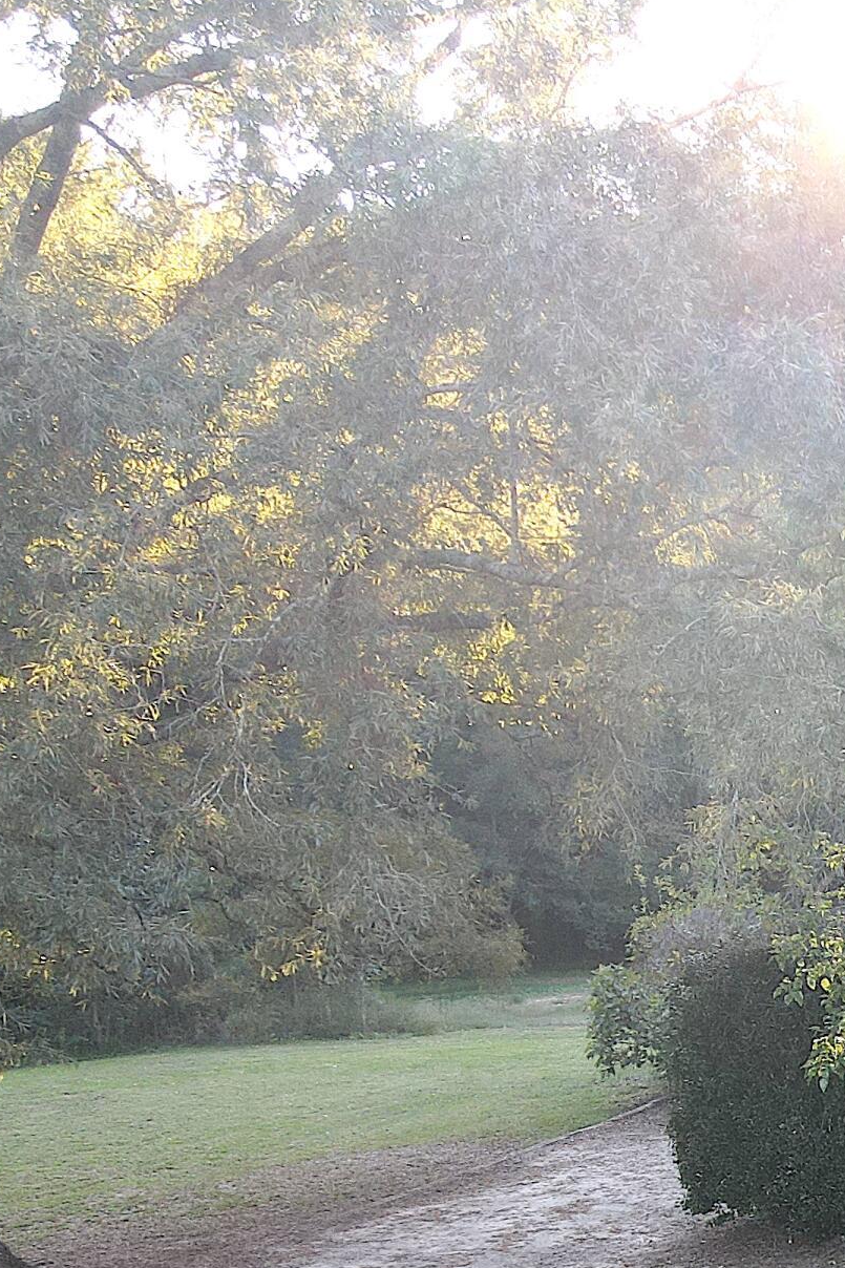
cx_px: 1427
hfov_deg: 18.2
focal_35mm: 62
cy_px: 1116
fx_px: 2183
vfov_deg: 31.1
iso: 110
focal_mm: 4.5
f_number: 2.8
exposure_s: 1/60
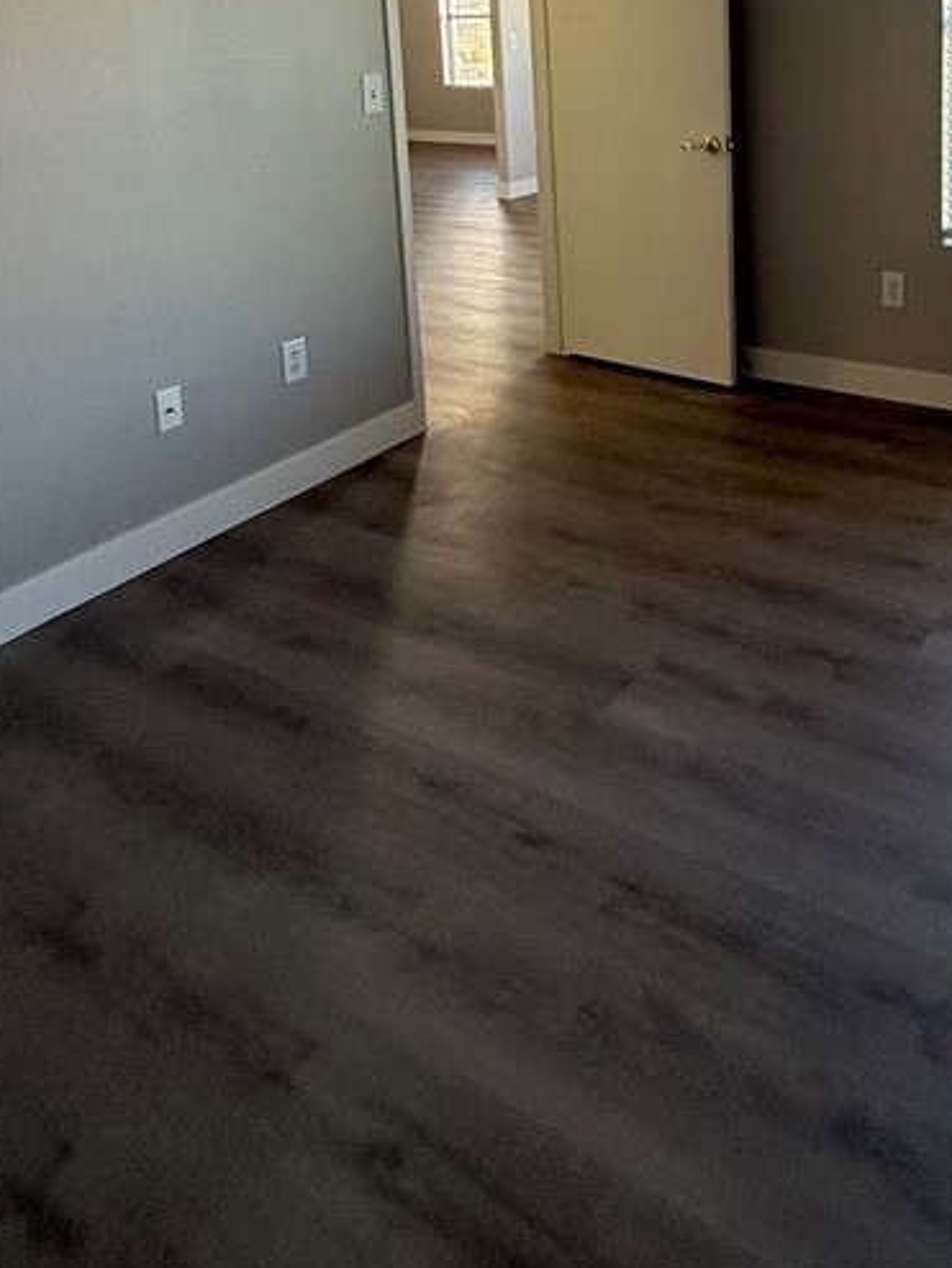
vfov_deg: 55.1
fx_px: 1062
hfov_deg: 46.1
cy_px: 172
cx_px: 742
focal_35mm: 29
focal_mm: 2.22
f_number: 2.2
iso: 160
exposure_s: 1/120
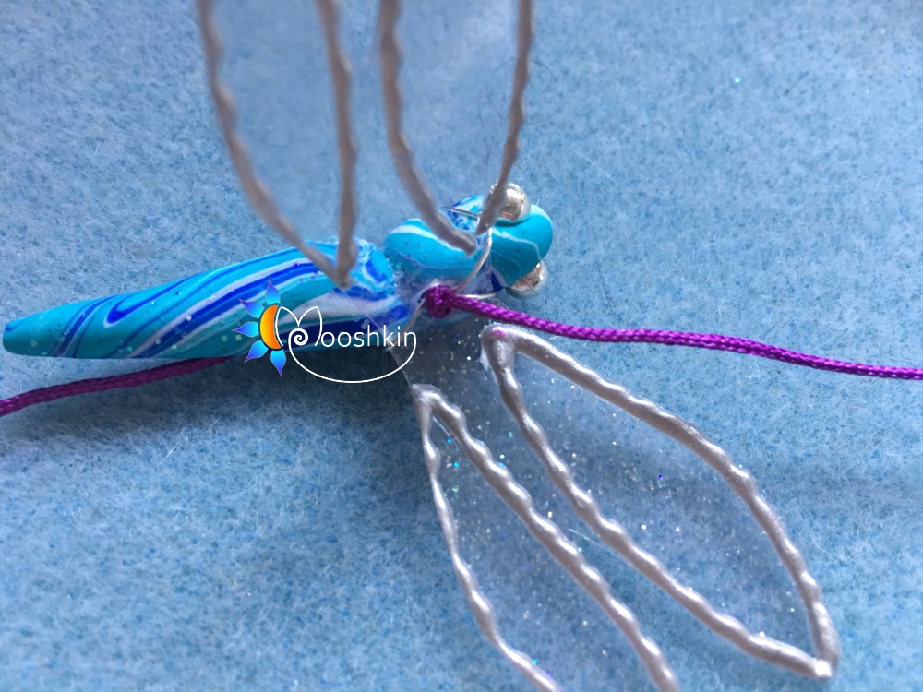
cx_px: 462
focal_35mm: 29
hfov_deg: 61.7
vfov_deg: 48.2
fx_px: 773
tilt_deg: -63.0
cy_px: 346
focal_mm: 4.15
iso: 100
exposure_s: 1/10
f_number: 2.2
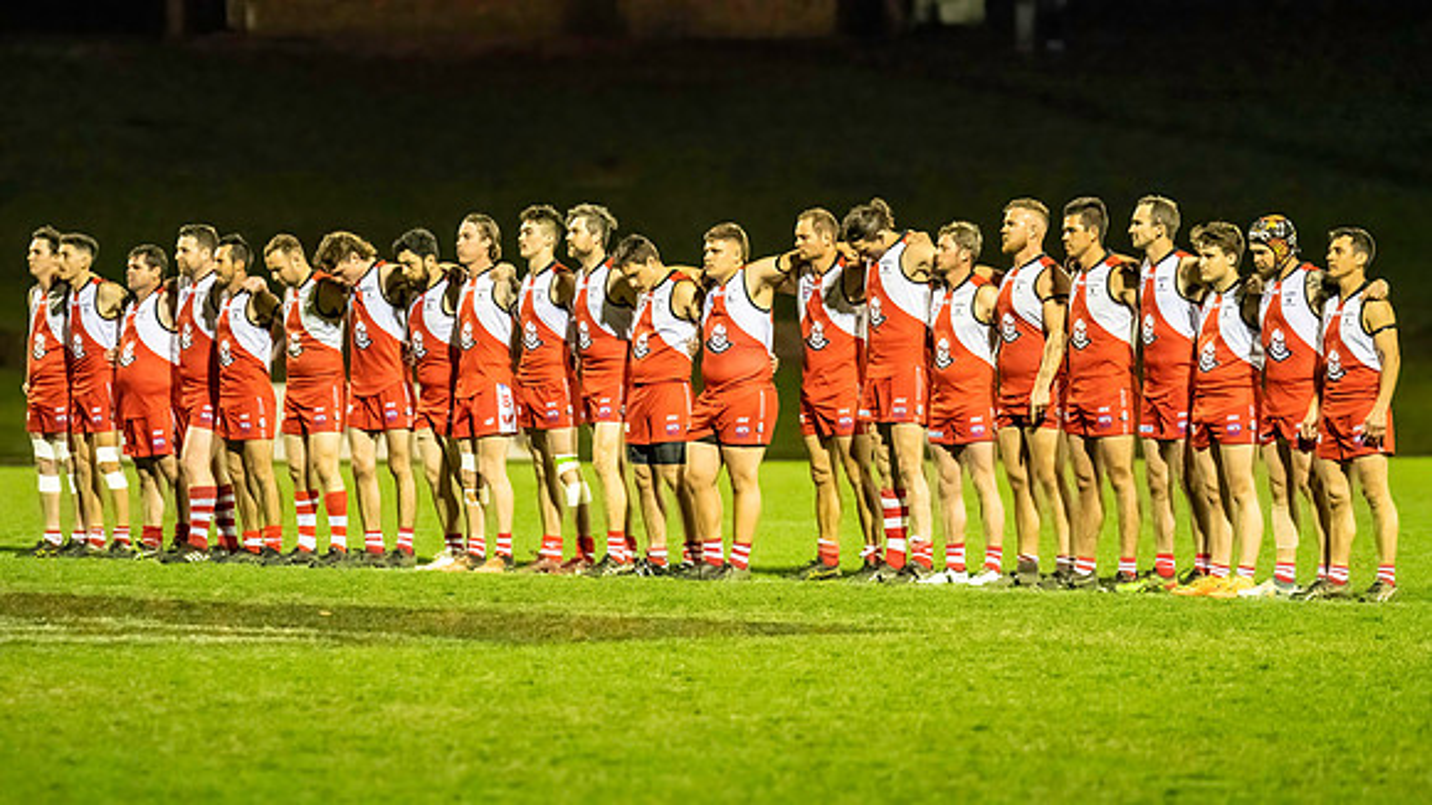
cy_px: 381
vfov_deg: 4.8
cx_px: 678
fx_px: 9544
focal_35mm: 251
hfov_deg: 8.6
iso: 10000
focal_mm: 210
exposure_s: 1/1000
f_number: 2.8
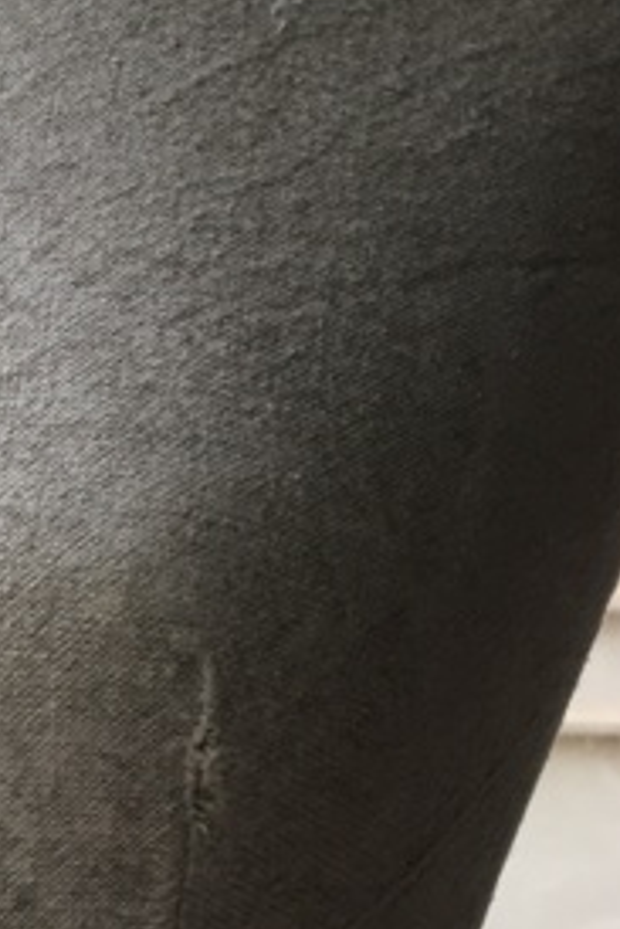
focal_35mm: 88
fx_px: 2270
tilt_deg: -1.5
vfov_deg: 23.0
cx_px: -318
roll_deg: -3.0
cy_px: 610
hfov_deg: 14.5
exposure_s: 1/120
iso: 40
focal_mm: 4.15
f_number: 2.2
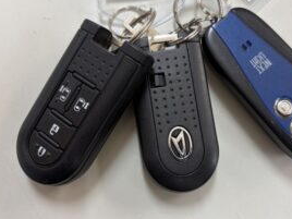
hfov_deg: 53.8
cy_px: 120
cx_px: 167
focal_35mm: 34
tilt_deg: -80.6
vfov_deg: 41.7
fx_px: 287
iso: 125
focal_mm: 5.96
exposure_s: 1/50
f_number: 1.6
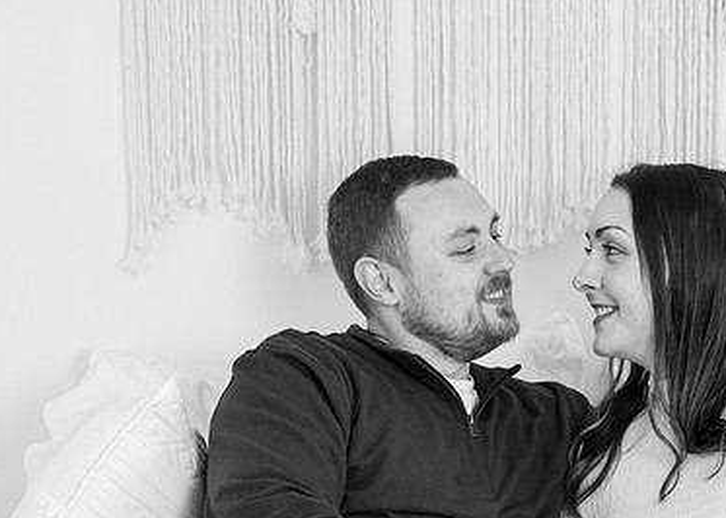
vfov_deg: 14.7
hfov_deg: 20.5
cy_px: 335
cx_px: 514
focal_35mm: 97
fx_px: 1999
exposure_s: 1/320
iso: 2500
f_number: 4
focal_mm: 59
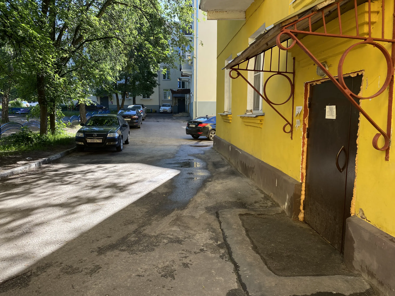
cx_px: 198
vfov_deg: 53.1
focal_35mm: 26
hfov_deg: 67.3
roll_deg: -0.8
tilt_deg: -8.1
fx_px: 297
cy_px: 148
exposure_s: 1/373
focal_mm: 4.25
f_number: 1.8
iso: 32
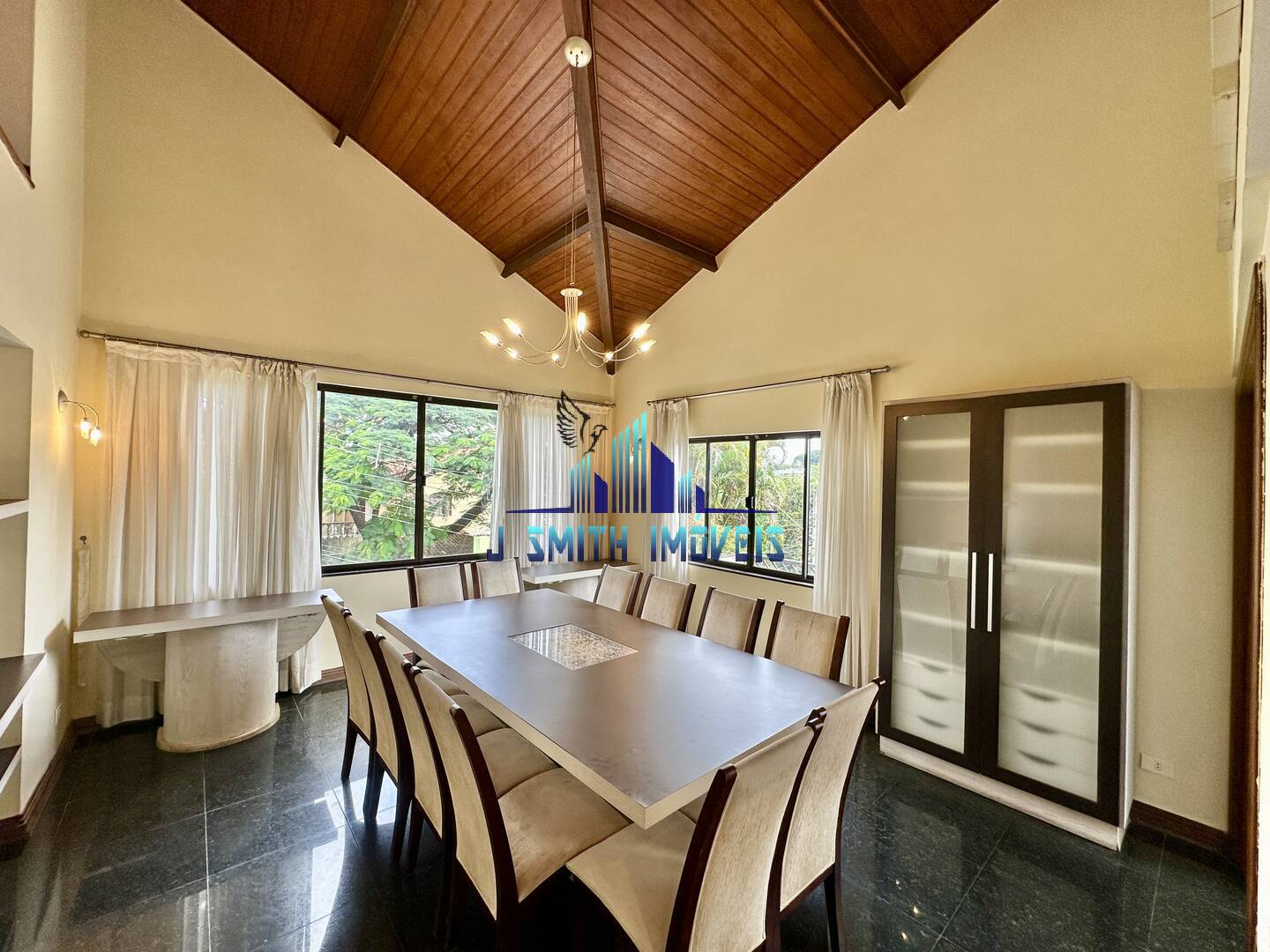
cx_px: 635
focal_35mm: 14
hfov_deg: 102.1
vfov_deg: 85.7
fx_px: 514
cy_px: 476
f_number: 2.2
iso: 64
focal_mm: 2.22
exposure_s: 1/120
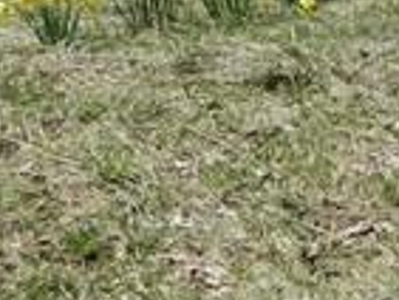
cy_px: -277
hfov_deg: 10.5
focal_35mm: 181
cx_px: 608
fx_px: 2088
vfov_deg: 7.9
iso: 80
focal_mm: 4.5
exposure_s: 1/160
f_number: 8.7
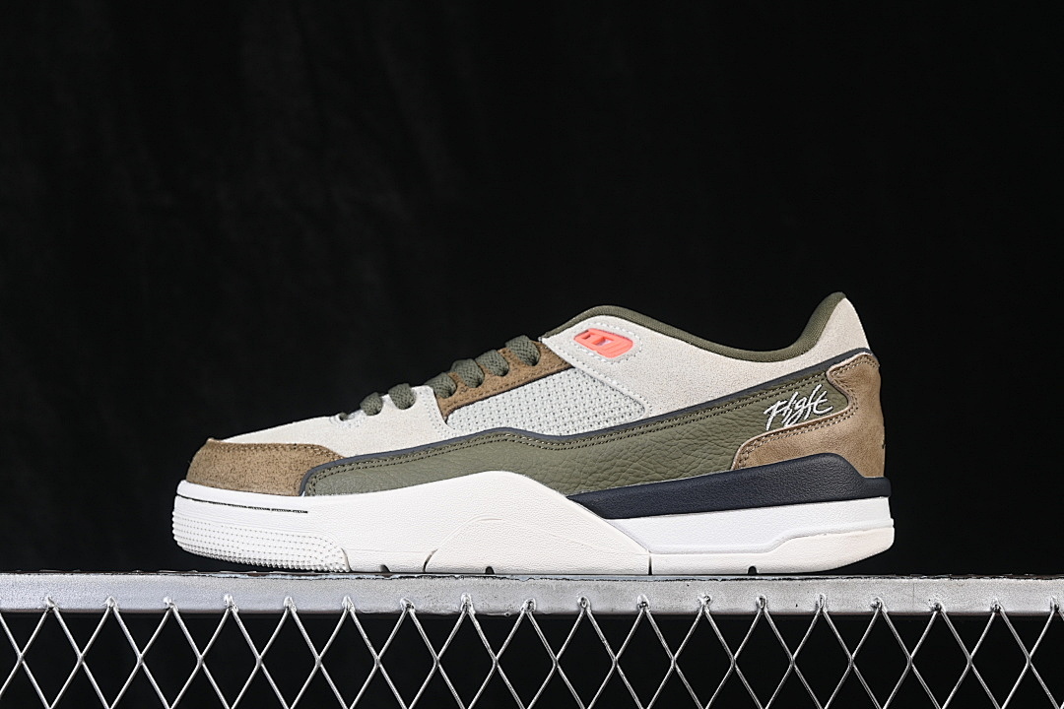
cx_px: 532
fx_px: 2216
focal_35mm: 75
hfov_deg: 27.0
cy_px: 354
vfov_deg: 18.2
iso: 160
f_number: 7.1
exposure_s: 1/80
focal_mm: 50
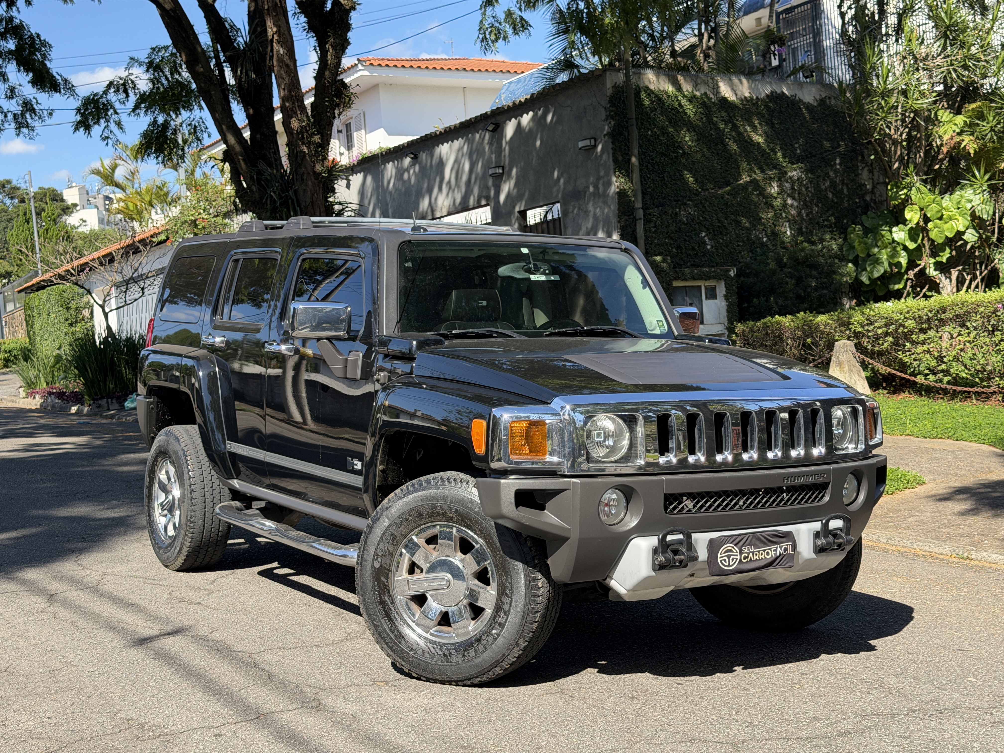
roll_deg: +4.4
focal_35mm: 48
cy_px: 376
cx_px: 502
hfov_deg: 39.7
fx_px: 1392
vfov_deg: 30.3
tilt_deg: -1.5
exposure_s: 1/1377
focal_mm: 6.76
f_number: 1.78
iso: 80
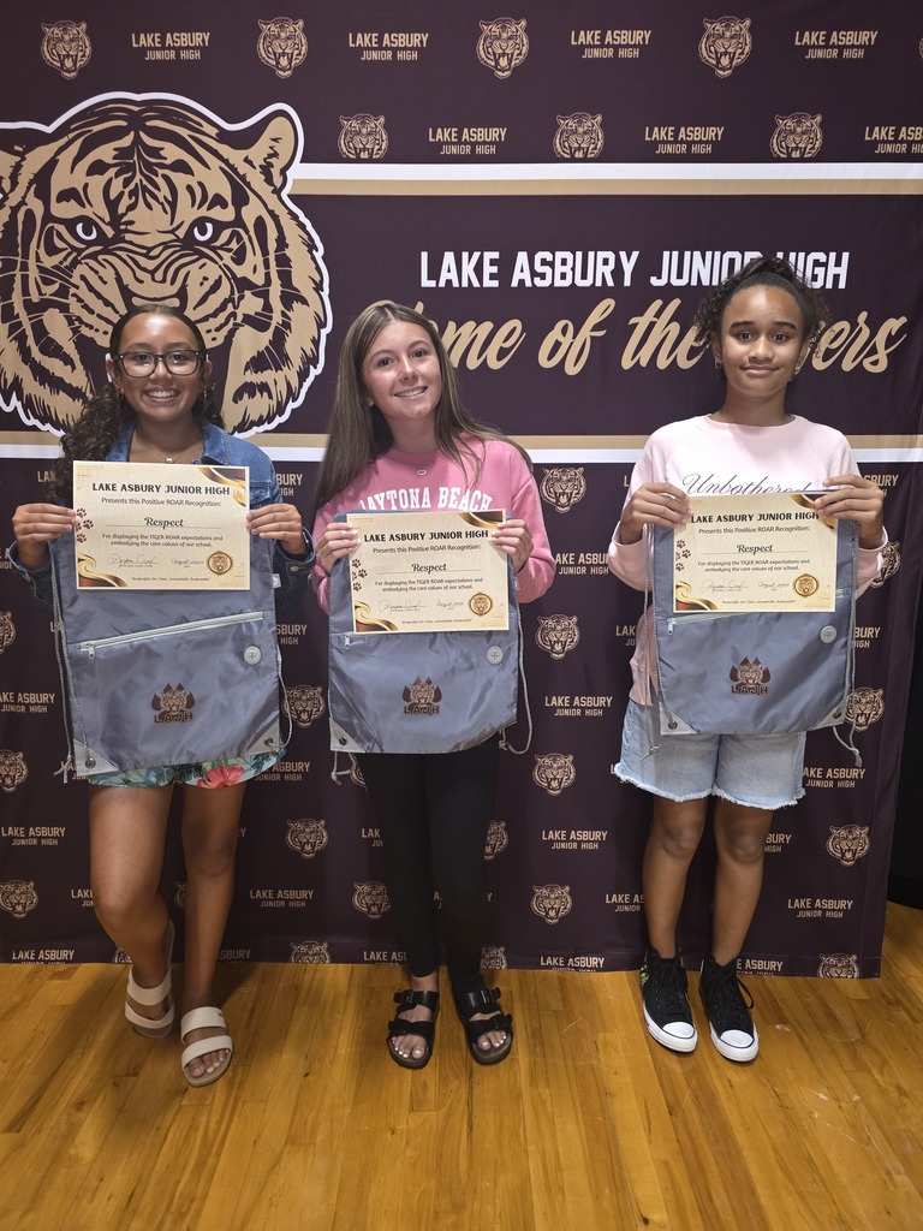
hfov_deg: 58.9
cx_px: 462
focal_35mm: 23
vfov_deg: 73.9
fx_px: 818
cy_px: 616
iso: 1600
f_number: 1.7
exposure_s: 1/12
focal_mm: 6.3
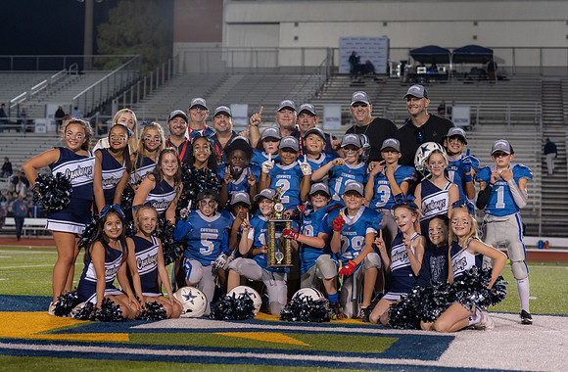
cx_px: 282
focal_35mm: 79
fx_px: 1245
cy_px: 213
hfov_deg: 25.7
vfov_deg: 17.0
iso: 2000
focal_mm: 70
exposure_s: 1/320
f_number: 3.2
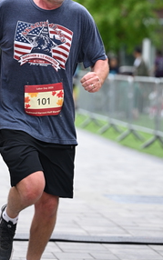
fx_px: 1449
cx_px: 41
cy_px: 37
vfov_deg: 10.2
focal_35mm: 204
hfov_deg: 6.4
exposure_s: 1/2000
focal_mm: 104
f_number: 2.8
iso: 640
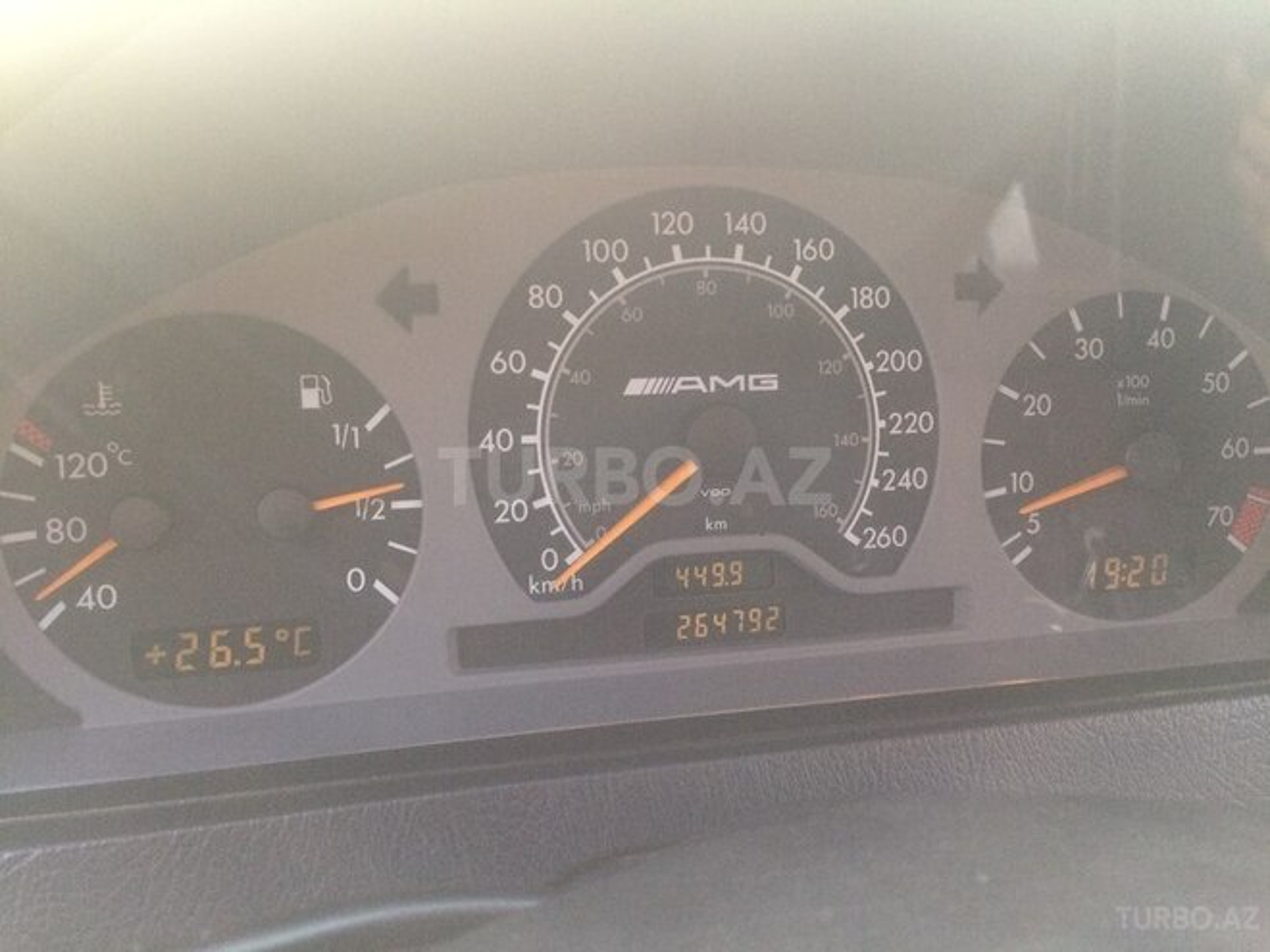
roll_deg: -1.8
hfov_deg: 61.7
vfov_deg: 48.2
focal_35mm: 29
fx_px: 1064
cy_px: 476
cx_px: 635
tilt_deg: -20.7
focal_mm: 4.15
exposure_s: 1/33
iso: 80
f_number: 2.2
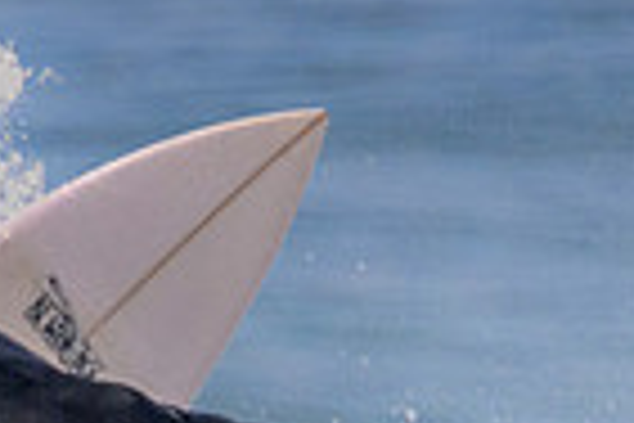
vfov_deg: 0.3
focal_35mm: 4459
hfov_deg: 0.5
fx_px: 78522
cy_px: 848
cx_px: 874
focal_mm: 800
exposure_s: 1/2000
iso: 1250
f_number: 11
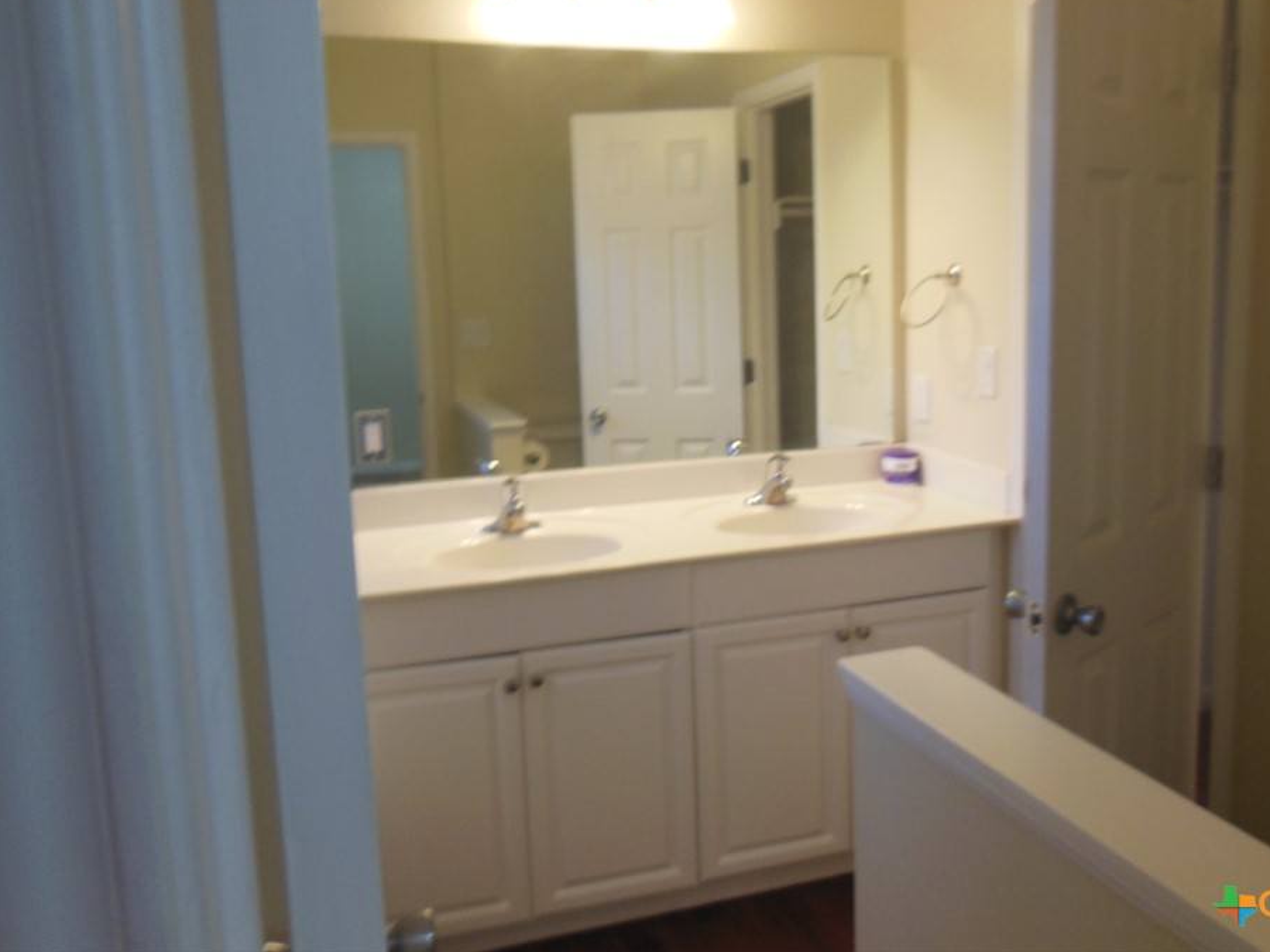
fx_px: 1211
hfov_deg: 55.3
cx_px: 697
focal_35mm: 33
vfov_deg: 42.9
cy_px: 413
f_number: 3.7
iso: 200
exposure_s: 1/30
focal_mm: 5.2
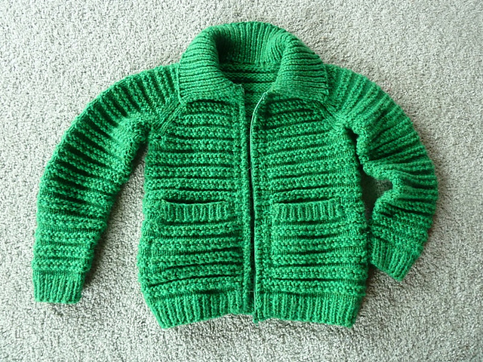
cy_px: 181
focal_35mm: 25
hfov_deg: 69.4
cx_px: 242
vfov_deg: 54.9
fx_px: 349
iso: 200
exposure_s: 1/30
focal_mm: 4.1
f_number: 3.3
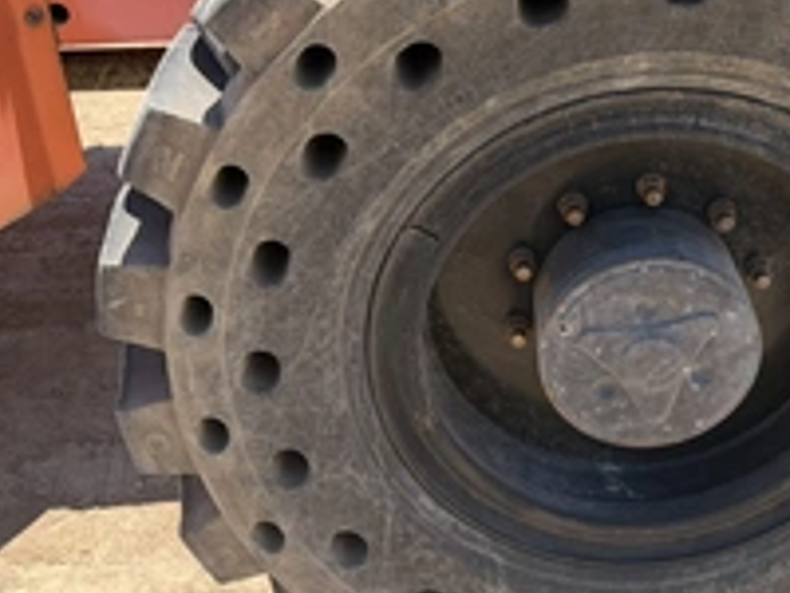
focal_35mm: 48
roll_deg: +1.6
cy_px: 233
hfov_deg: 38.7
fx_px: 1095
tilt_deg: -25.6
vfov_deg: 30.2
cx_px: 589
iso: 100
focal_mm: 6.76
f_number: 1.78
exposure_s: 1/2445
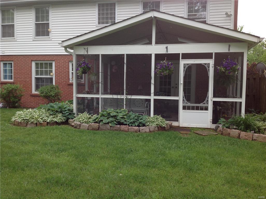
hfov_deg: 52.7
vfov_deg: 40.6
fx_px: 269
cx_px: 133
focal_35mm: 35
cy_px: 100
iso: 50
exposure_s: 1/308
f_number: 2.4
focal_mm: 4.28
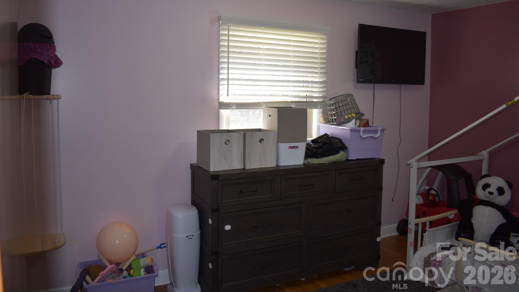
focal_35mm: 29
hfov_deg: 66.1
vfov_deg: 40.0
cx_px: 253
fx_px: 399
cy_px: 116
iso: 250
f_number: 3.5
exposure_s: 1/60
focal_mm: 18
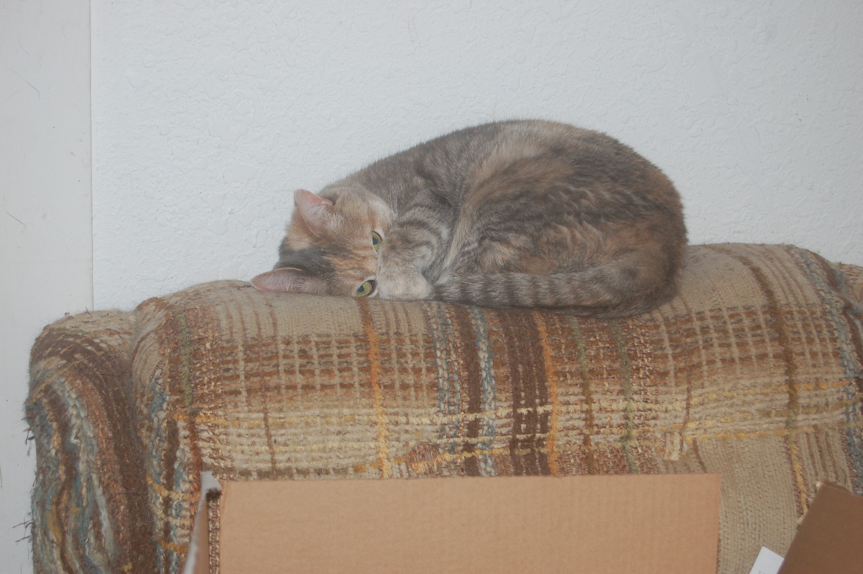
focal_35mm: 82
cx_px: 432
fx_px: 1976
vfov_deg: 16.5
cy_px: 287
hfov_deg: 24.6
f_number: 5.6
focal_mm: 55
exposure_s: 1/60
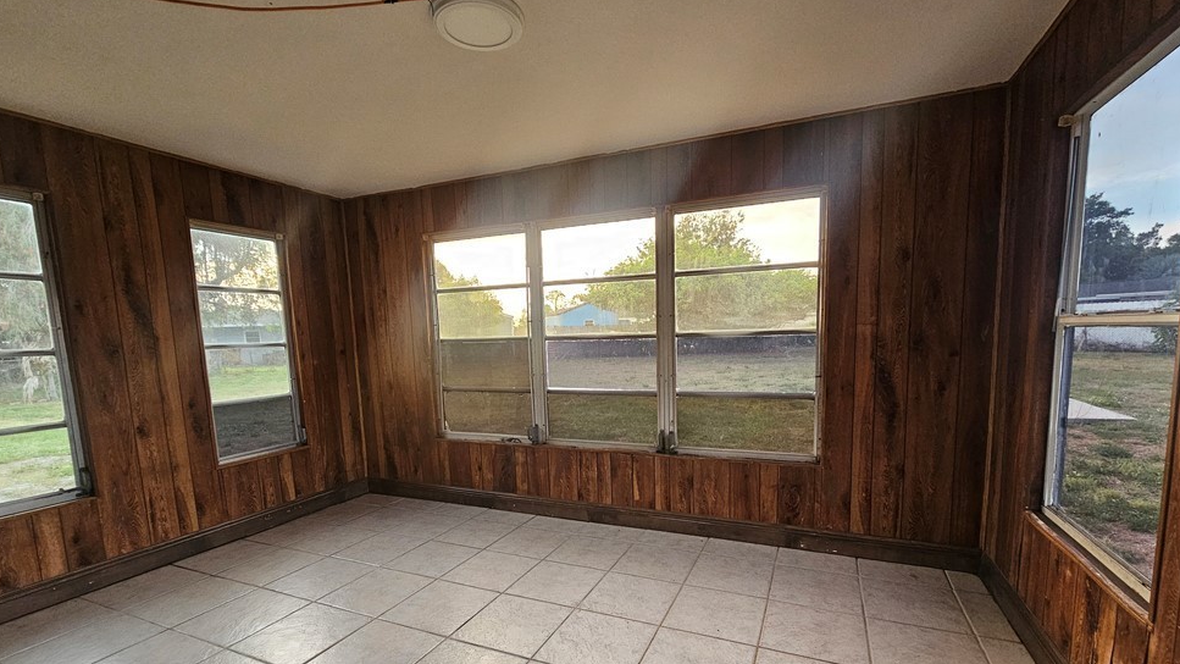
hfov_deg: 103.0
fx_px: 469
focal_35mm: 15
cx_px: 599
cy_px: 394
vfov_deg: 69.9
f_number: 2.2
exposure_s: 1/60
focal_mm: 2.2
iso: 320
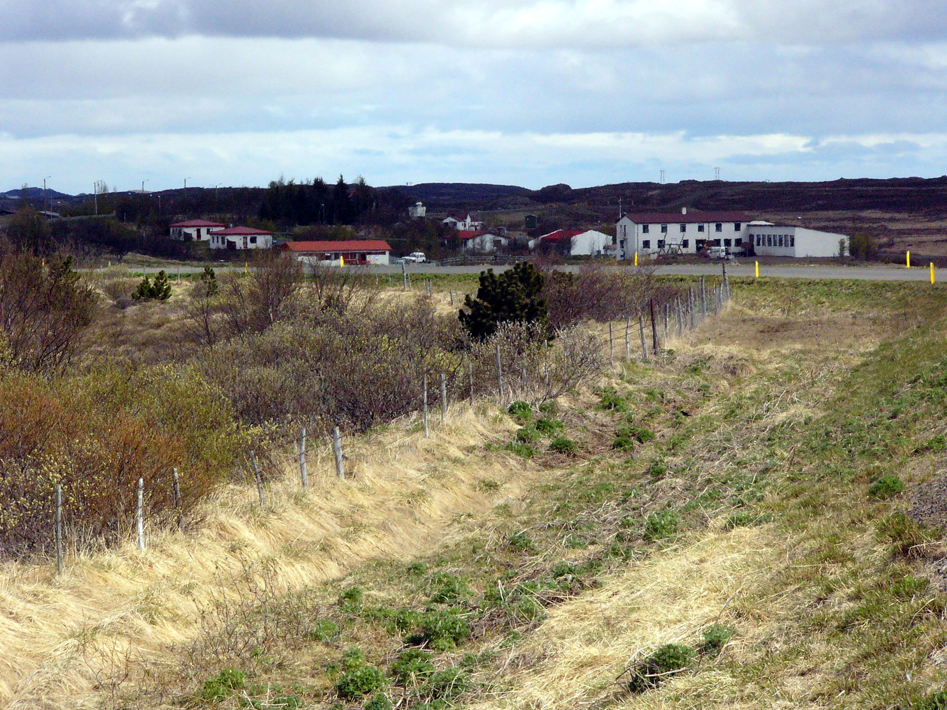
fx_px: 4487
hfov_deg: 12.0
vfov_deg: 9.1
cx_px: 474
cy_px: 355
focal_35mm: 164
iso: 200
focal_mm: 27.2
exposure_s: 1/1000
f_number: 7.3
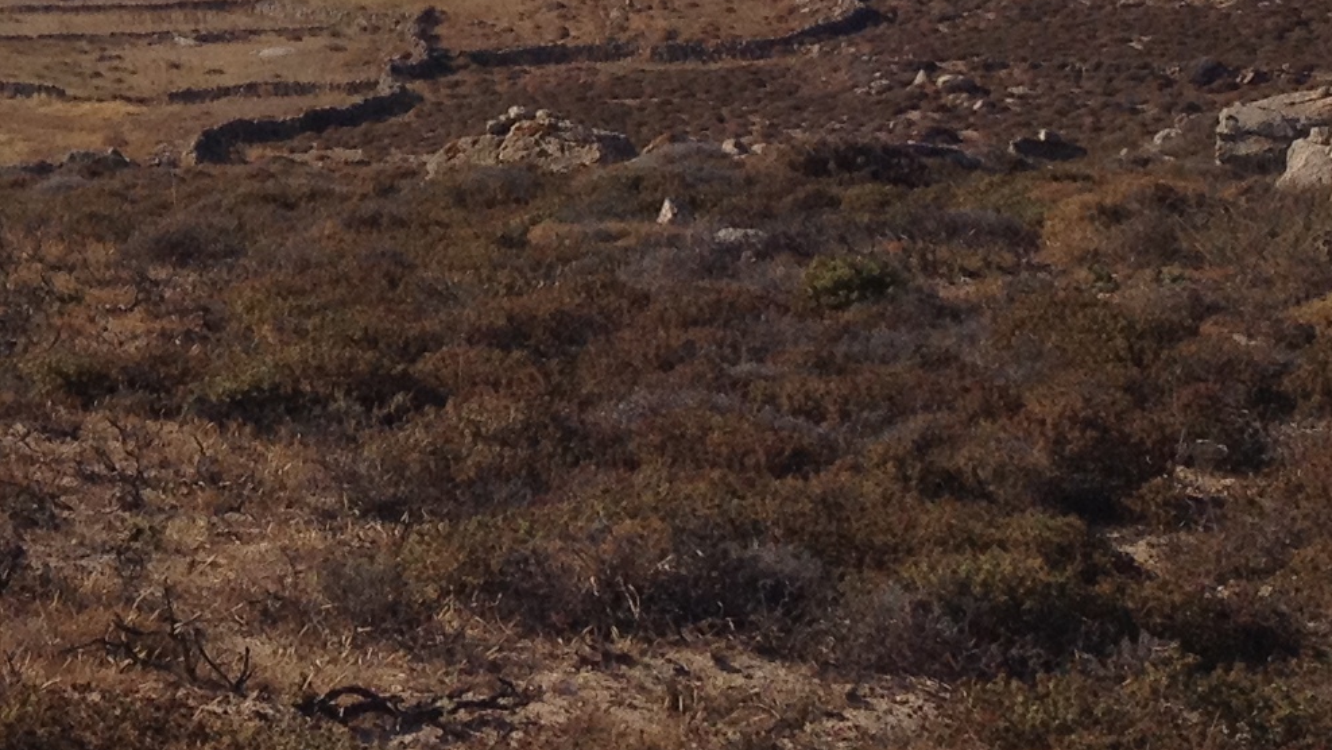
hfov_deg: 15.5
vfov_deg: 9.4
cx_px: -736
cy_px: -277
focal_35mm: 126
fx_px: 4451
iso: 50
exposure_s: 1/2404
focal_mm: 4.28
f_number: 2.4
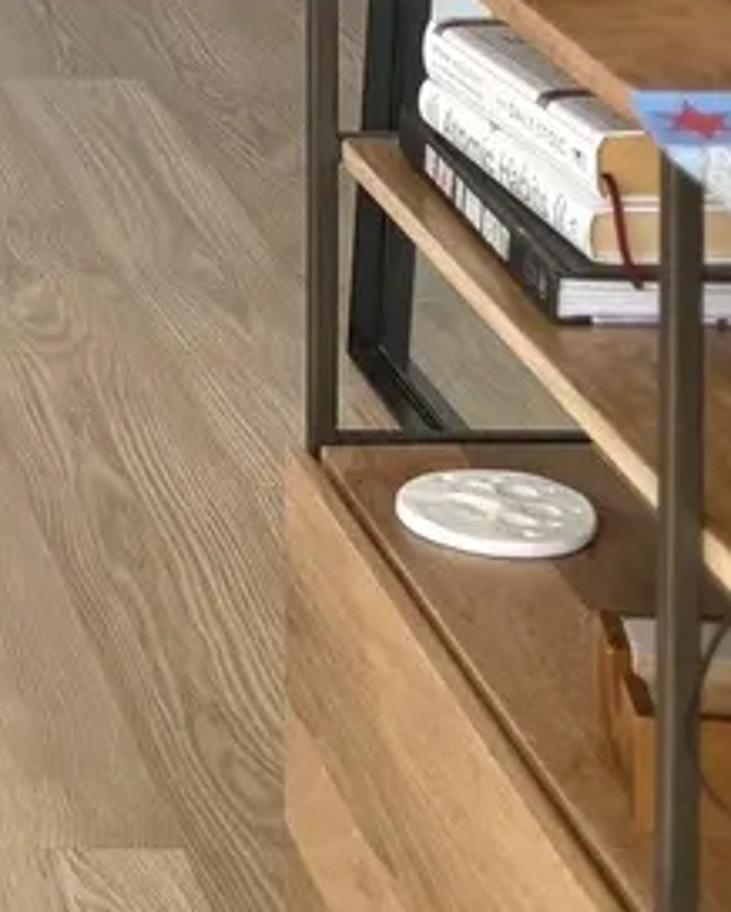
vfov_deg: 13.8
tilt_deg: -1.7
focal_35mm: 124
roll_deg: +0.3
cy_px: -728
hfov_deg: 11.5
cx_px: -630
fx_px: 3350
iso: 100
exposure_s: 1/780
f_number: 1.78
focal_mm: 6.76
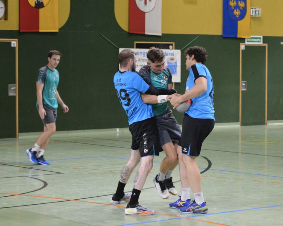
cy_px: 114
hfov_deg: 18.6
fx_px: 862
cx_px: 157
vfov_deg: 14.9
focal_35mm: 103
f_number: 4.2
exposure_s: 1/200
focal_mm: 60
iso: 1600
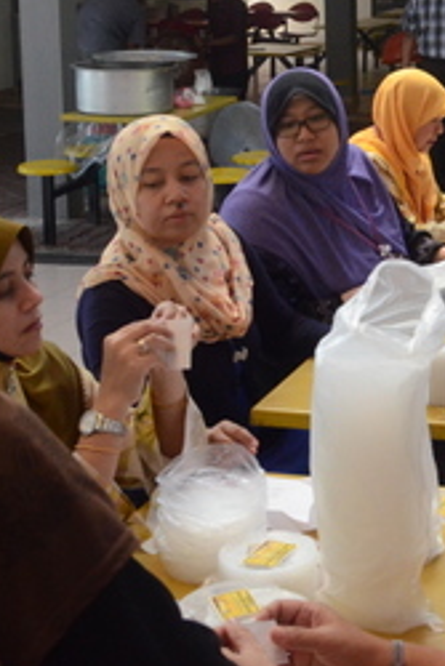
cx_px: 512
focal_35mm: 69
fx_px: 1278
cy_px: 160
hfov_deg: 18.8
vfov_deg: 28.8
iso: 2000
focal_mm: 18
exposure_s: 1/640
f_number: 6.3
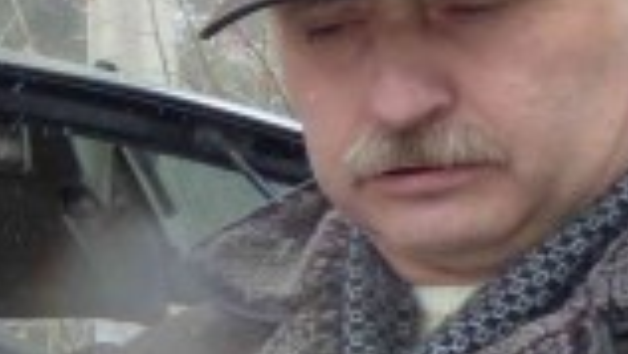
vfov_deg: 6.8
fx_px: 2948
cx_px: -668
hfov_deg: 11.0
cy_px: 469
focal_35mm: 177
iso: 100
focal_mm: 4.5
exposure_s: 1/160
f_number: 4
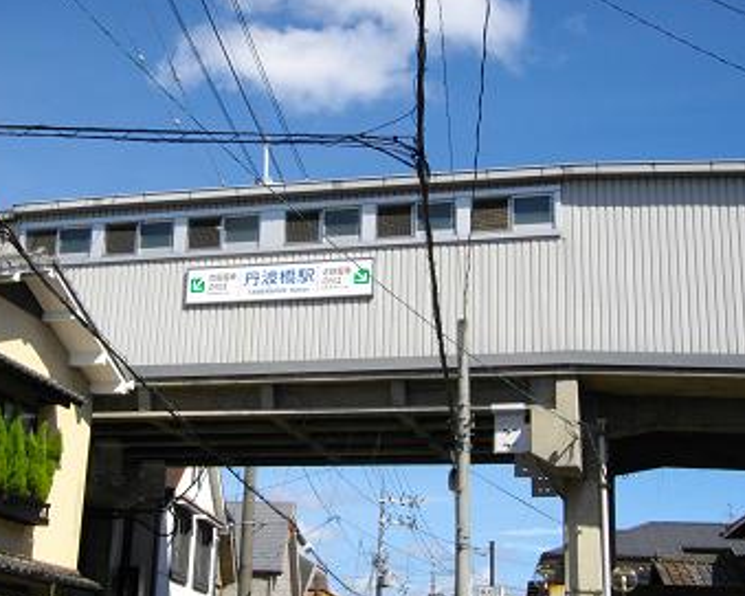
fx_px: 1234
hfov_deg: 33.5
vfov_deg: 27.1
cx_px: 329
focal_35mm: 56
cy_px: 297
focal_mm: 8.8
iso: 100
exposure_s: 1/250
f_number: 7
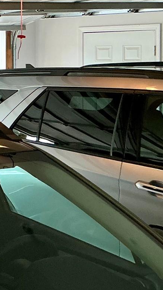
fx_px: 615
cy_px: 95
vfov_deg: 26.4
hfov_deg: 13.6
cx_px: -127
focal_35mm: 80
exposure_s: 1/60
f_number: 1.8
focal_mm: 3
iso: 125
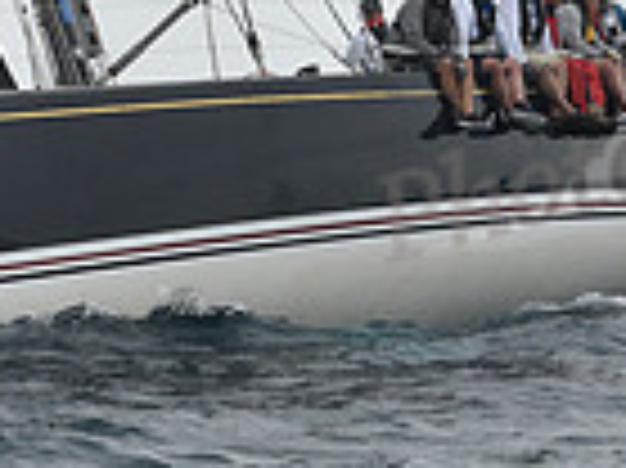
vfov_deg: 3.8
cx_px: 149
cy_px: -25
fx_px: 7101
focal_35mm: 393
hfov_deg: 5.0
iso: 250
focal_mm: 98
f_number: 10
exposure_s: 1/800
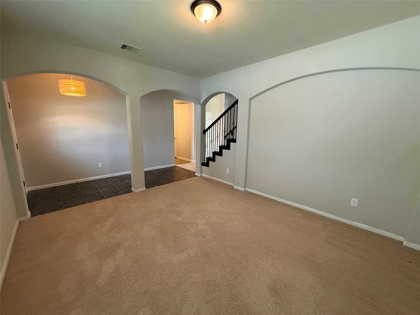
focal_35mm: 14
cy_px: 158
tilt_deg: -10.0
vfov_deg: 85.7
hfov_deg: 102.1
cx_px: 210
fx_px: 170
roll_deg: -1.2
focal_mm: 2.22
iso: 500
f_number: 2.2
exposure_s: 1/60
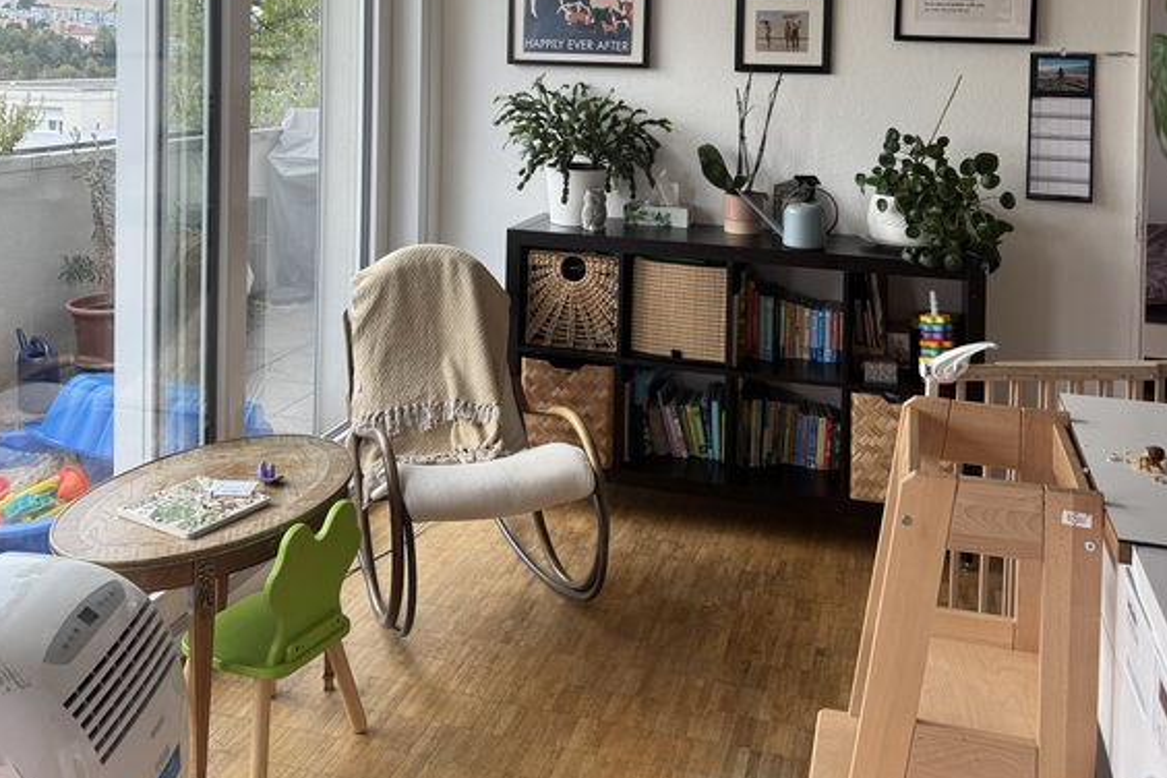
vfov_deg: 36.3
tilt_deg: -1.7
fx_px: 1102
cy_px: 66
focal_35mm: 34
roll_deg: -0.2
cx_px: 588
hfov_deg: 55.8
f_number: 1.78
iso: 64
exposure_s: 1/212
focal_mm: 6.76
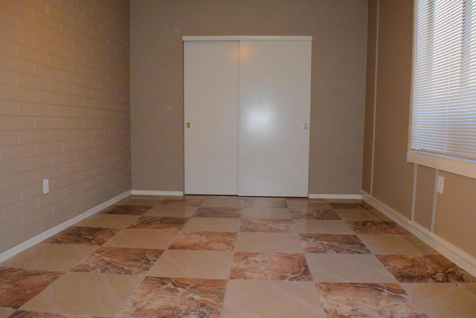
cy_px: 159
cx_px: 238
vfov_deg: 47.9
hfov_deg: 67.4
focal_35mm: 27
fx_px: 357
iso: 5000
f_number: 5.6
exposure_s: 1/60
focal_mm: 18
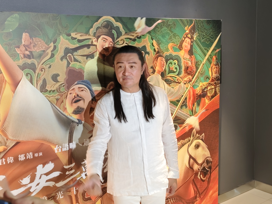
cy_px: 102
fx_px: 322
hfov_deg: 45.8
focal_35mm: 41
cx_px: 136
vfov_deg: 35.1
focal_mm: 6.19
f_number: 1.65
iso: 1600
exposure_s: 1/30
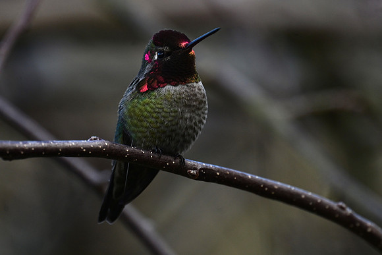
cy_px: 128
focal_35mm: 800
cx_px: 191
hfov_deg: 2.6
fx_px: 8490
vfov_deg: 1.7
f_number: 6.3
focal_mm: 800
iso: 200
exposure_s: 1/350
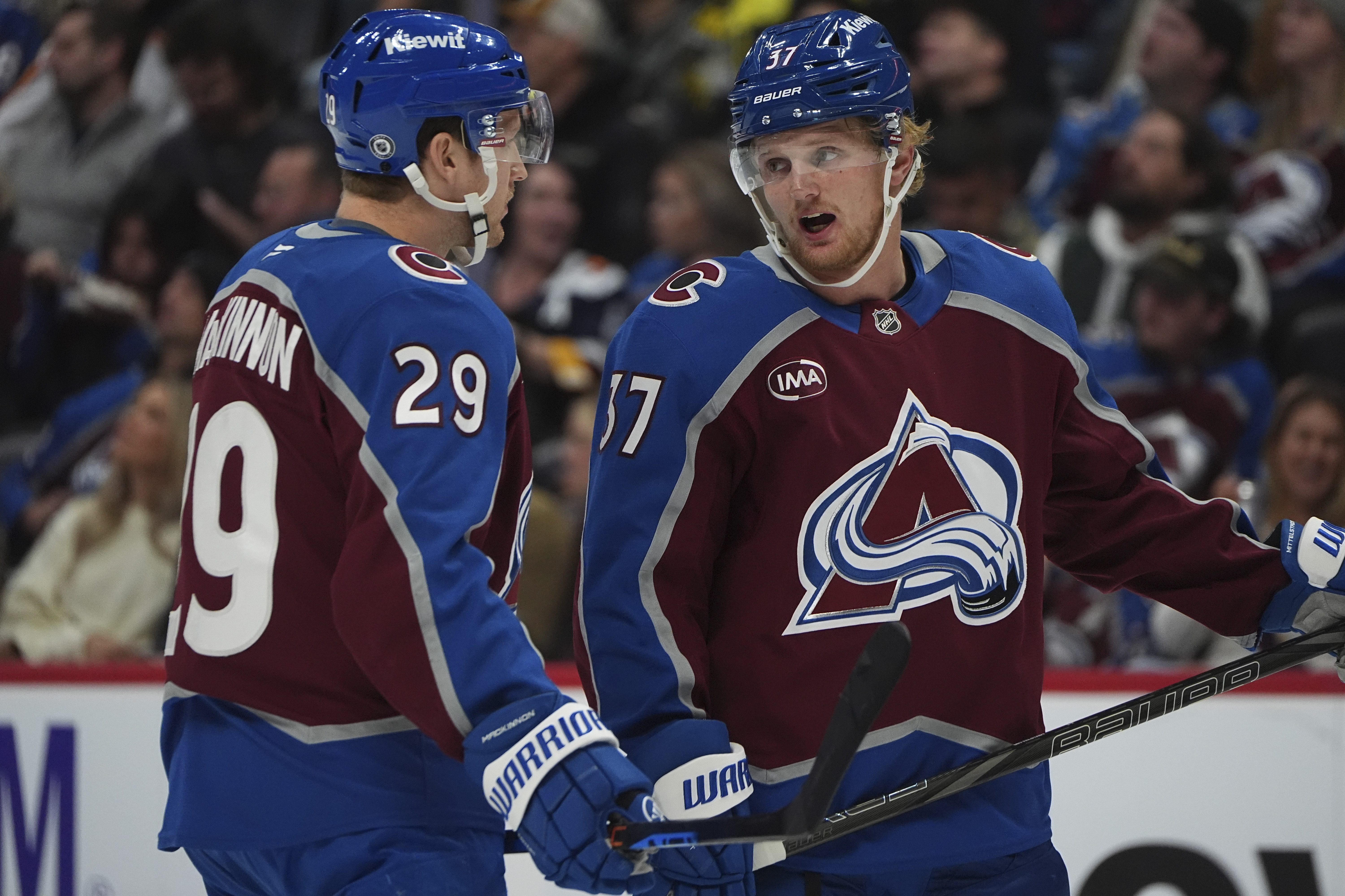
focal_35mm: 402
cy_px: 448
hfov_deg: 5.1
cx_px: 672
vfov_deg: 3.4
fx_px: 15018
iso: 5000
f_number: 6.3
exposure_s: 1/1250
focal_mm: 402
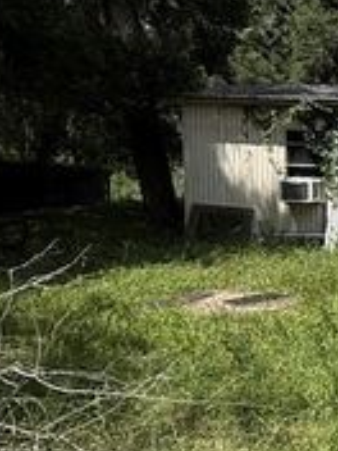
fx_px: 690
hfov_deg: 20.2
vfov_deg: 36.1
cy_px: 252
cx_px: 602
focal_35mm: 53
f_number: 2.2
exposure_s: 1/1745
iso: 50
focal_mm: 2.22
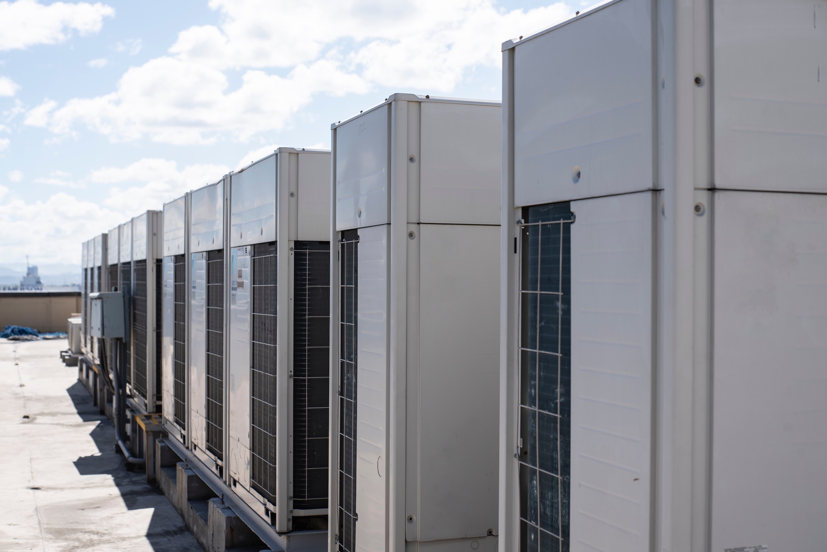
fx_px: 1149
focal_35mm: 50
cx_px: 414
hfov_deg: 39.6
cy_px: 276
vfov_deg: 27.0
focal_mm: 50
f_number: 8
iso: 100
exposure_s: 1/640
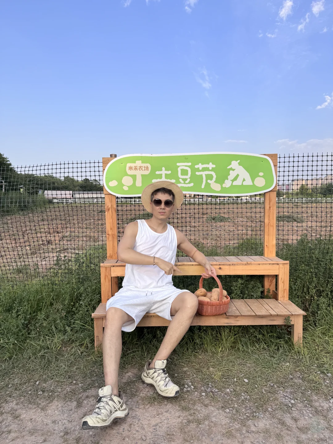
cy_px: 222
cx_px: 166
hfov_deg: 56.8
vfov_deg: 71.6
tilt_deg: -3.5
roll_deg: -0.2
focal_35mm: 24
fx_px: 308
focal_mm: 6.76
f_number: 1.78
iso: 80
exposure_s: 1/3096
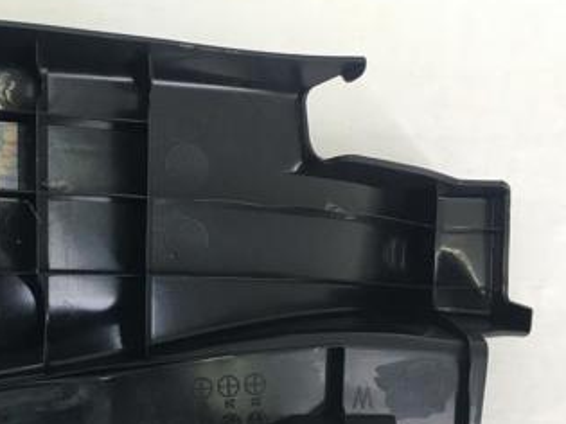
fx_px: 964
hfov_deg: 31.5
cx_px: 79
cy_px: 320
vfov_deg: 24.5
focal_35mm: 59
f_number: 2.2
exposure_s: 1/33
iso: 25
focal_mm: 4.15
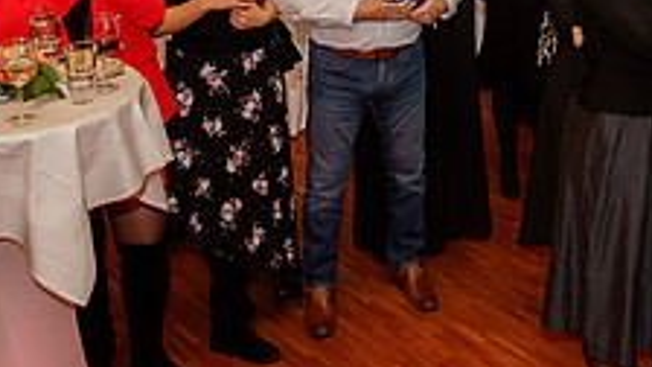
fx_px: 1124
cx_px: 728
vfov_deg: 17.0
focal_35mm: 65
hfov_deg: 29.1
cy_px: -161
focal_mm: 24
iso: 2500
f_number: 4
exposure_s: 1/250
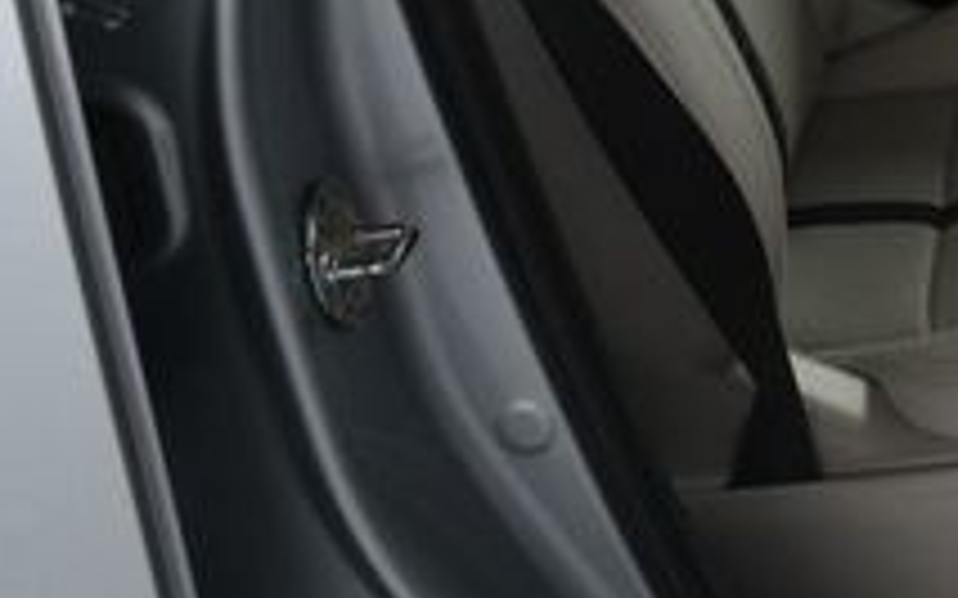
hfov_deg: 20.7
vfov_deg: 13.4
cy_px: -306
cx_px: 1219
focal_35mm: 92
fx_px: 2401
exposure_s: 1/160
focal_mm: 20
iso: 100
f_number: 6.3
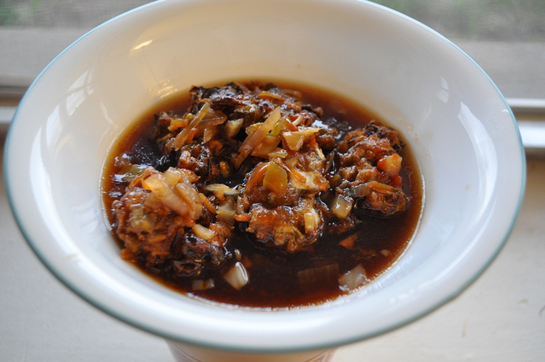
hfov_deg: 46.5
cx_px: 272
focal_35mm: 42
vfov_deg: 31.8
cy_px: 181
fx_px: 635
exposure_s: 1/50
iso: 1600
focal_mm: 28
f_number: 4.5
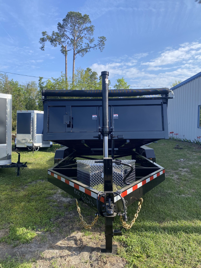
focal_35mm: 26
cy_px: 134
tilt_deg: -1.3
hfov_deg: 53.1
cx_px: 100
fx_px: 201
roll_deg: -1.4
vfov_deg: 67.3
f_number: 1.8
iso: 32
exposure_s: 1/1395
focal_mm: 4.25
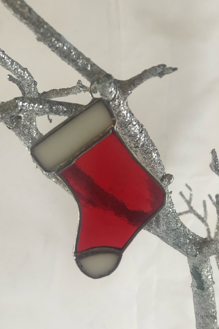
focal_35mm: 71
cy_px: 189
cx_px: 119
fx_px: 648
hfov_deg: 19.2
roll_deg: +0.0
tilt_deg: -13.7
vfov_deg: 28.4
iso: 25
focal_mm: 6.6
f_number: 2.8
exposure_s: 1/33
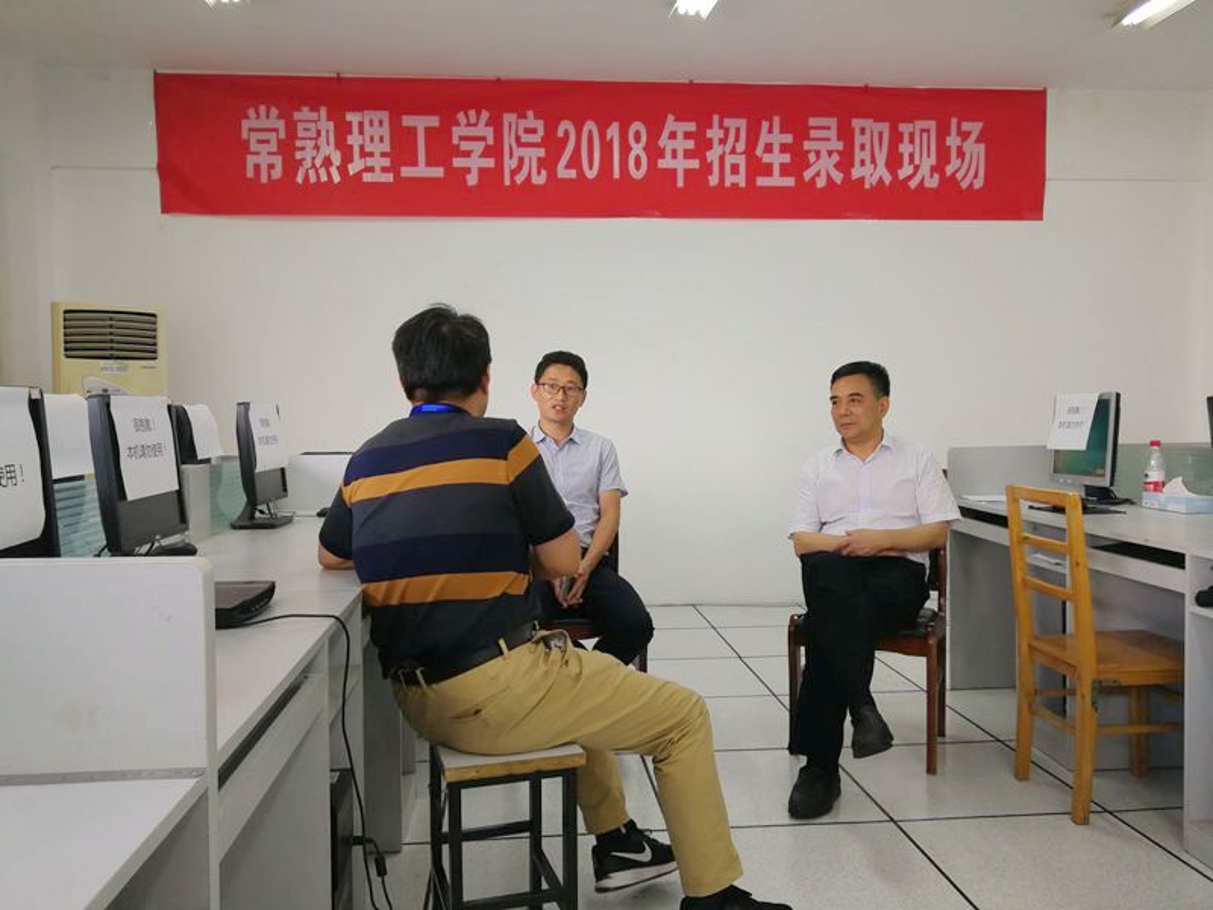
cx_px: 606
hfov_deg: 65.3
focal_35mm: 27
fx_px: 946
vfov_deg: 51.4
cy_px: 455
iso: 125
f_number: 2.2
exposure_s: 1/50
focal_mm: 3.95
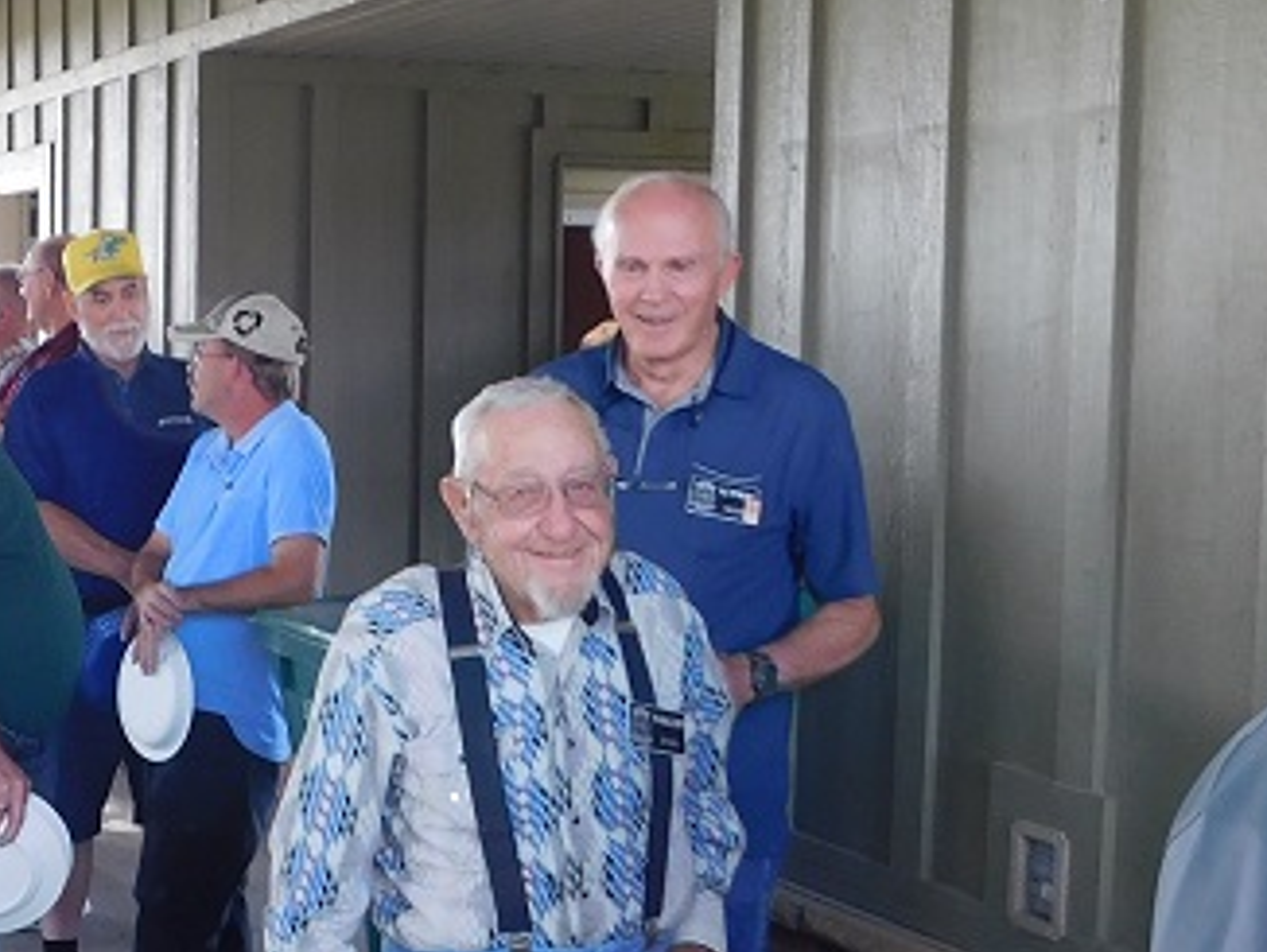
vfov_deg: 22.6
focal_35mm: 65
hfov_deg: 27.7
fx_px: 2381
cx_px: -54
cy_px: 470
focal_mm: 4
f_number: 3
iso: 125
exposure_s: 1/40
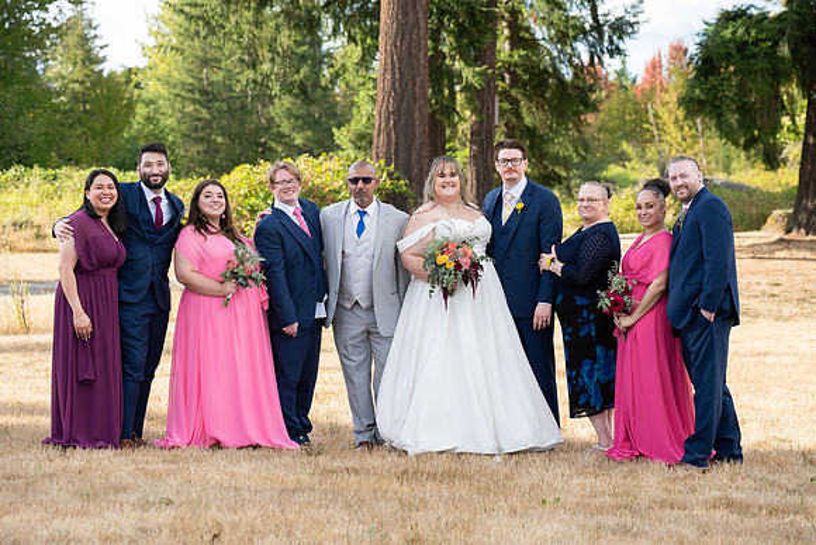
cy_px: 272
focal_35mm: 101
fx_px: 2290
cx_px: 408
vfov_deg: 13.6
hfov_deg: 20.2
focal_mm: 101
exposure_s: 1/400
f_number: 5
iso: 250
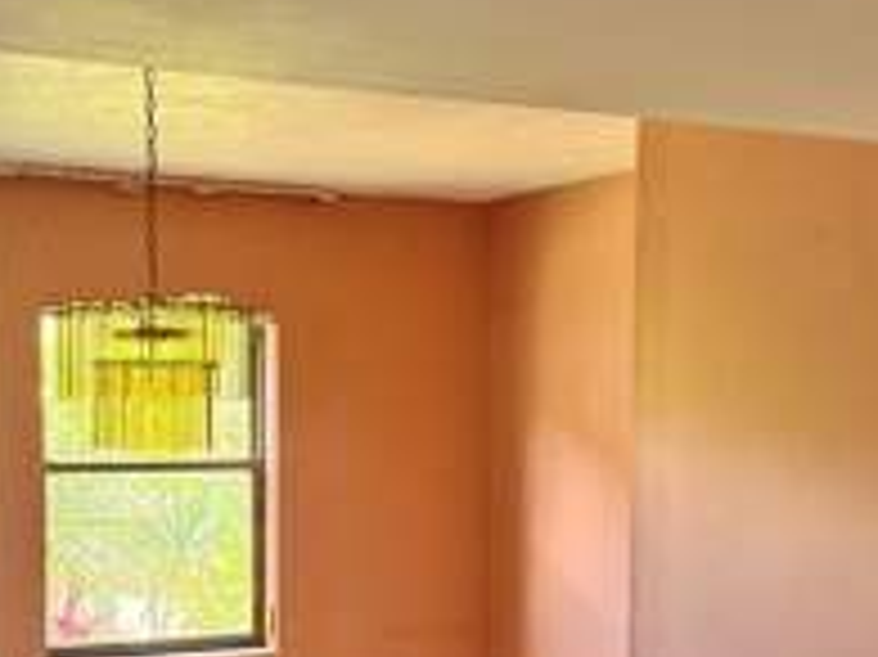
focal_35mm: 59
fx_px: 1496
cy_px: 522
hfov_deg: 32.0
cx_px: 203
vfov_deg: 24.4
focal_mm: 6.76
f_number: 1.78
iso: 320
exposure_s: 1/60
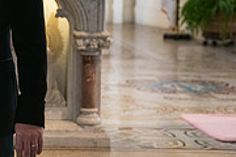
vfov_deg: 8.8
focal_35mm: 155
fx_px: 1016
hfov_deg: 12.7
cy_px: 15
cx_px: -93
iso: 800
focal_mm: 48
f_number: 3.5
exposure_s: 1/160
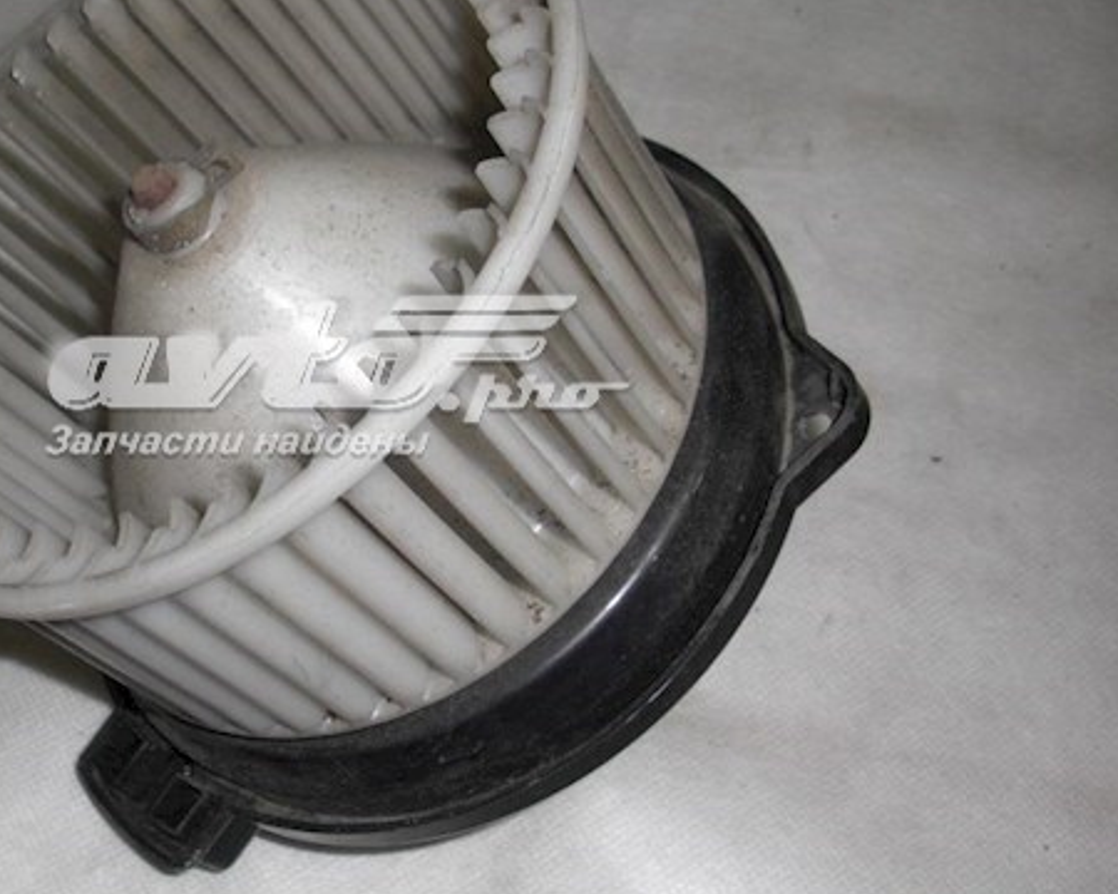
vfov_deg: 30.2
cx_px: 330
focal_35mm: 50
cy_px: 370
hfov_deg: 36.8
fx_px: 1654
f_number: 2.8
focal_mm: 6.3
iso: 50
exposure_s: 1/60
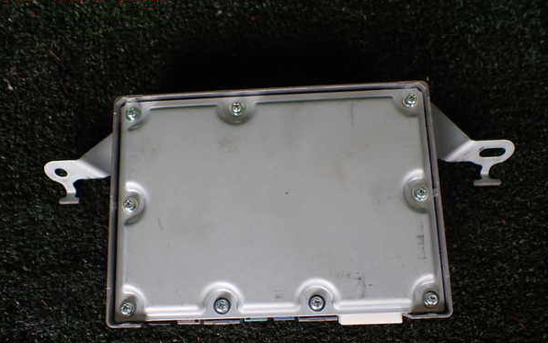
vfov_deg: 39.4
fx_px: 478
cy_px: 189
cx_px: 273
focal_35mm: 32
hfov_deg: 59.6
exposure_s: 1/125
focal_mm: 5.4
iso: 125
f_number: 2.3
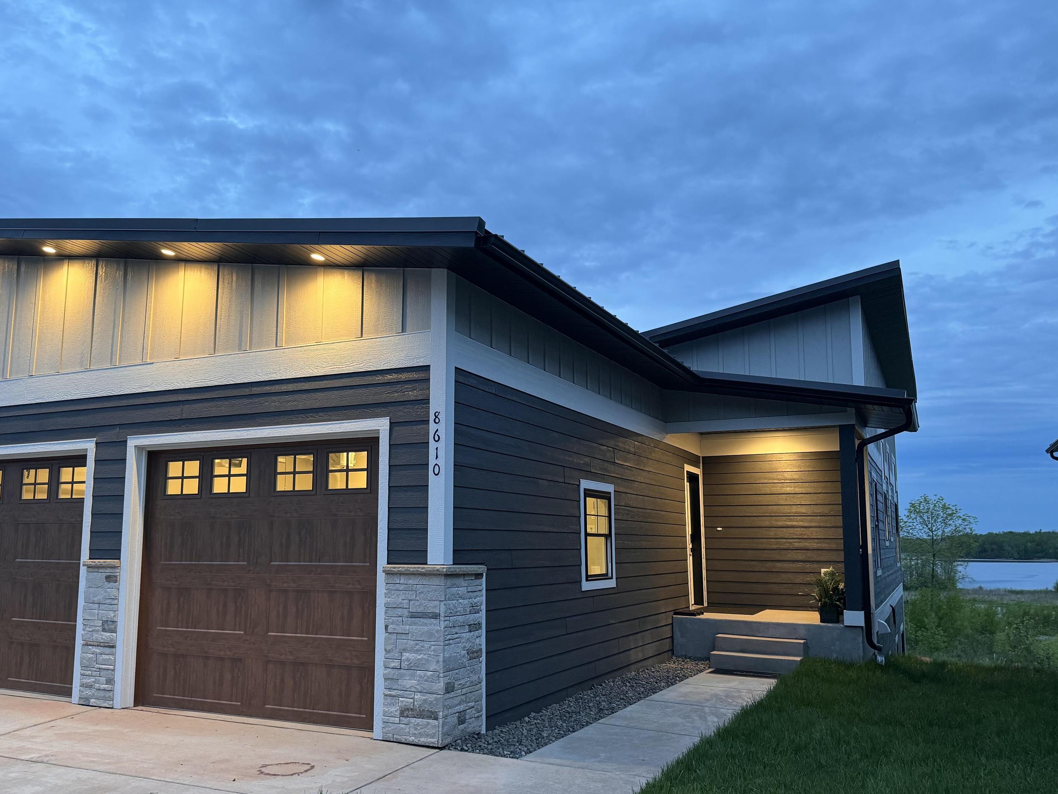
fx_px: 886
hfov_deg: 61.5
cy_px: 433
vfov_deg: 48.2
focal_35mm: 29
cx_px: 467
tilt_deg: +6.5
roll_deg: -0.5
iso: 250
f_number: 1.78
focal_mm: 6.76
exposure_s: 1/60
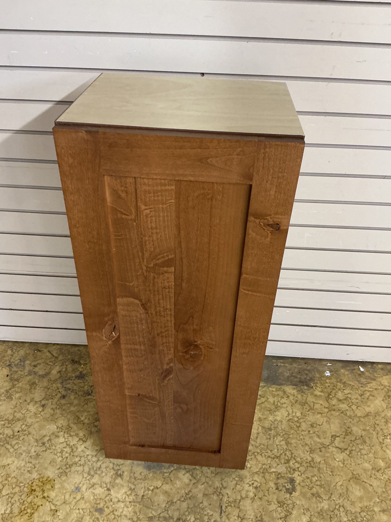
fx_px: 437
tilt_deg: -35.3
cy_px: 261
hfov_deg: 48.2
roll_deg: -1.6
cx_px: 196
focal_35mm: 29
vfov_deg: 61.7
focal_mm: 3
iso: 200
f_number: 1.8
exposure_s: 1/60
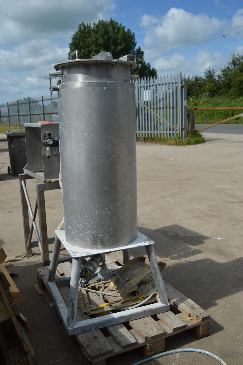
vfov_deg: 57.3
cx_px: 122
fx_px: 335
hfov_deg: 39.9
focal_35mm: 33
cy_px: 182
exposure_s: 1/1600
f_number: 3.5
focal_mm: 22
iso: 100
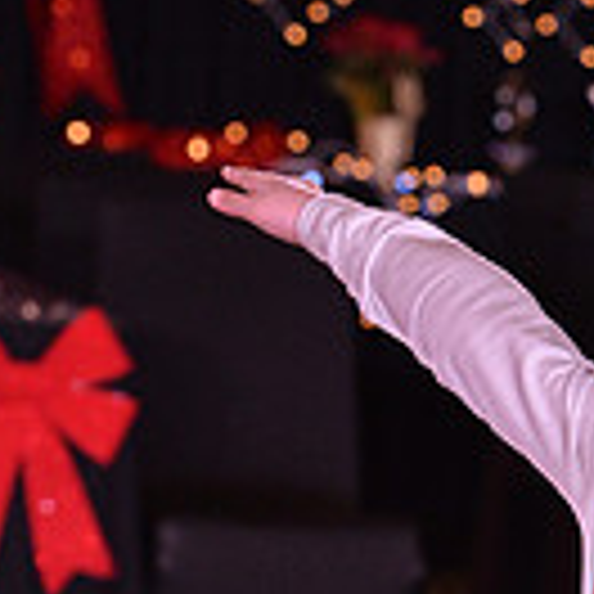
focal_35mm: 560
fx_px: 10872
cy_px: 1048
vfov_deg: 3.1
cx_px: 835
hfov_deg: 3.1
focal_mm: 150
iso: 2000
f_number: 6.3
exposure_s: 1/250
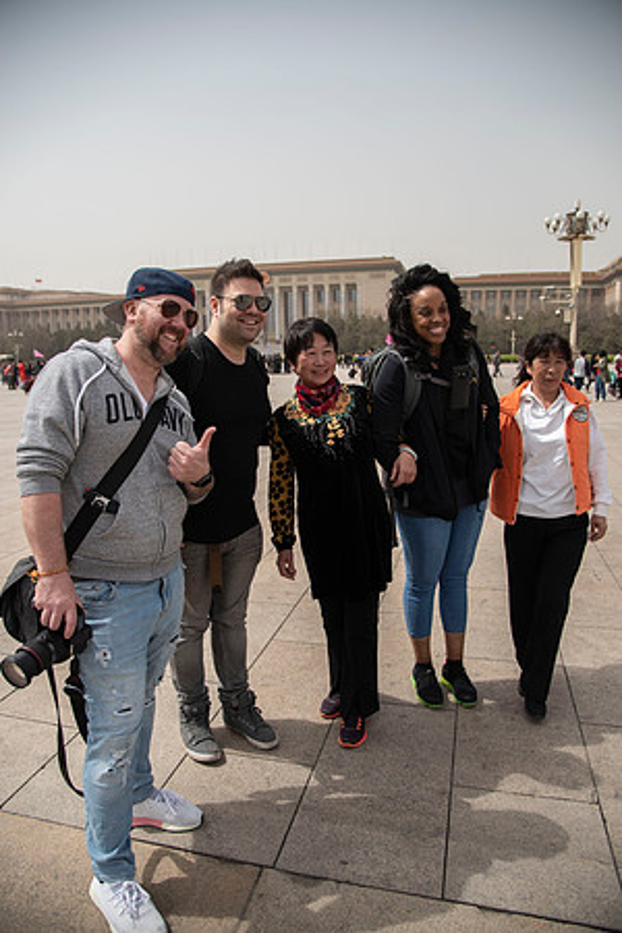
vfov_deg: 73.7
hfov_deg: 53.1
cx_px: 311
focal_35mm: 24
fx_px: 622
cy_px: 466
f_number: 4
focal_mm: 24
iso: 100
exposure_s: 1/1250
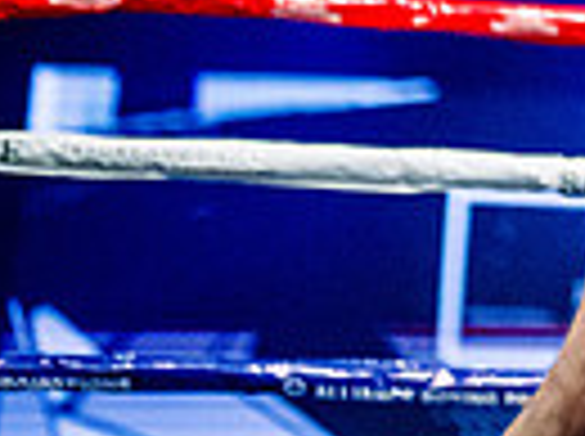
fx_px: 4048
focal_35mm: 240
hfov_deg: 7.7
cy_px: -453
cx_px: 1368
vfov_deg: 6.0
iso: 6400
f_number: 1.4
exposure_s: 1/1600
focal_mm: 50
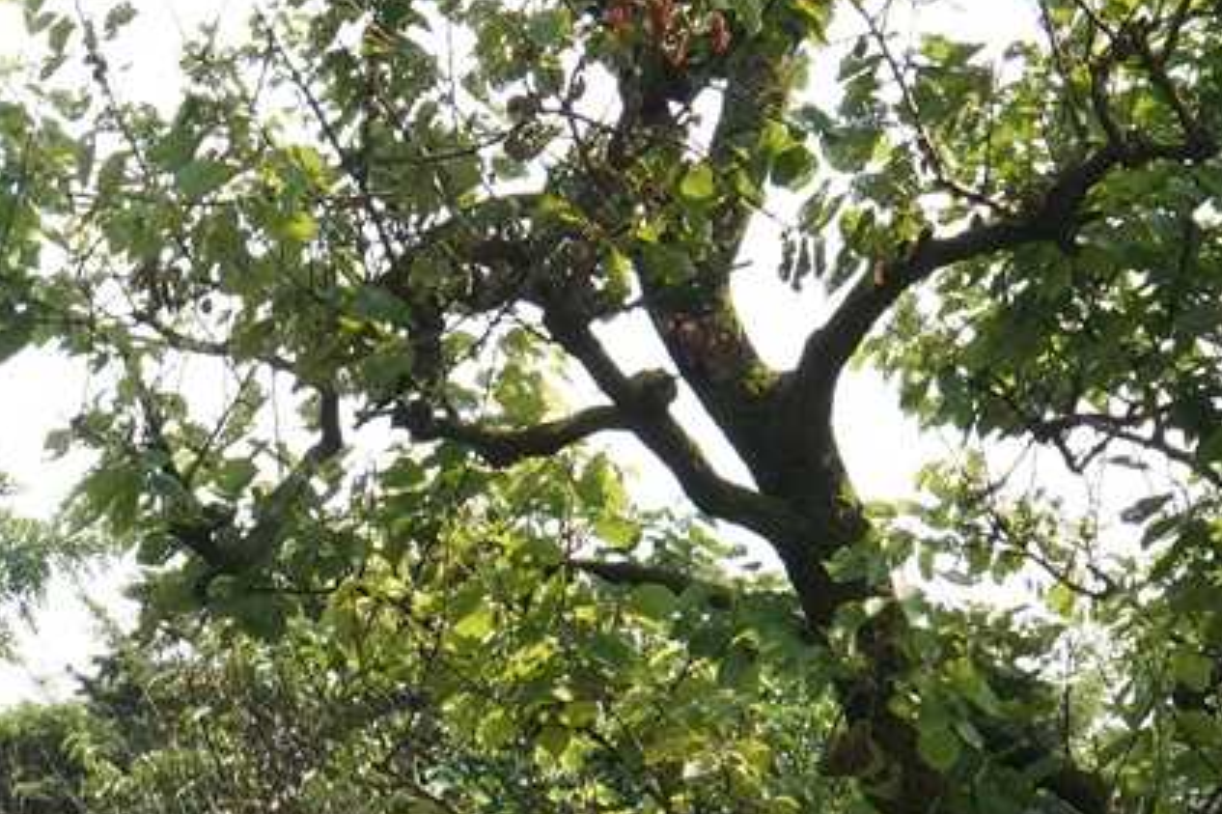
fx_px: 5632
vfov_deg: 8.1
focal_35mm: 166
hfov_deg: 12.1
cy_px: 1292
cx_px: -261
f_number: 14
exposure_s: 1/200
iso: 800
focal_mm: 35
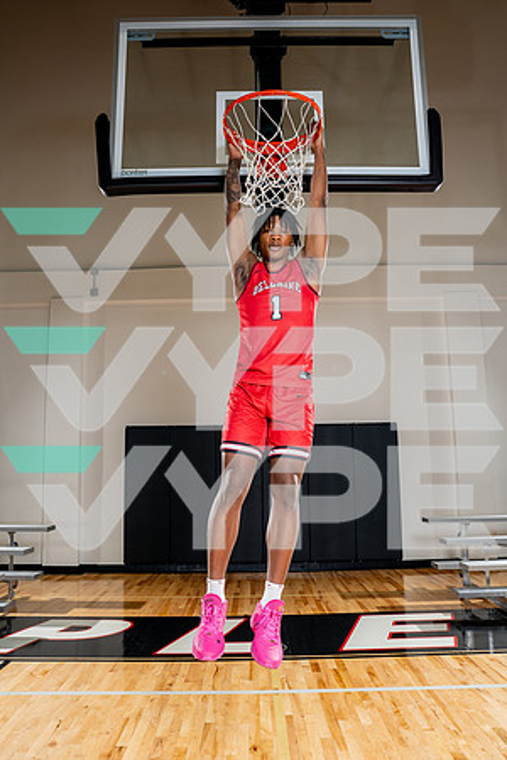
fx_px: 591
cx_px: 254
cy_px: 380
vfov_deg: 65.5
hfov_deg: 46.4
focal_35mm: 28
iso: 250
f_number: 7.1
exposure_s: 1/250
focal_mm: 28
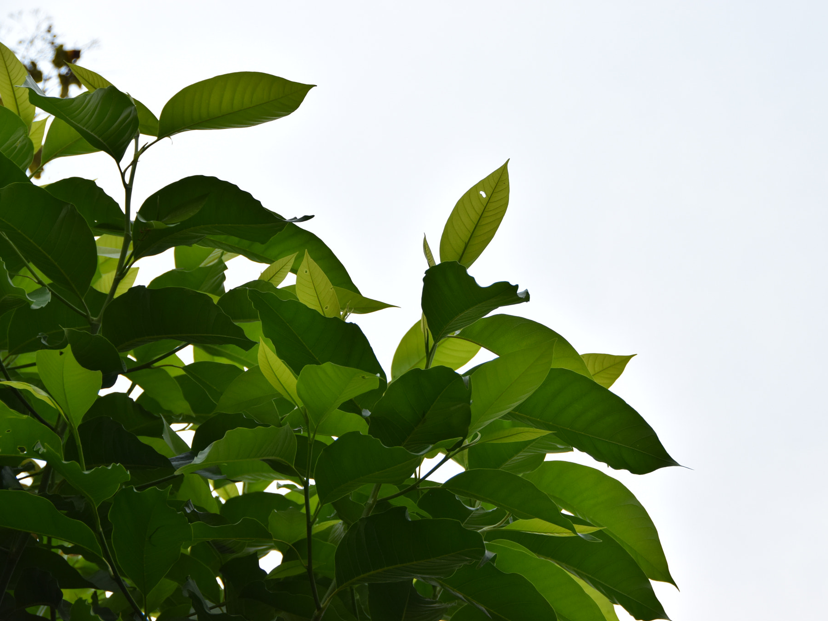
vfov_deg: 12.1
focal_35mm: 123
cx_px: 455
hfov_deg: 16.1
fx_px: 2931
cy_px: 309
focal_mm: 75
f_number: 8
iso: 360
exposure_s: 1/2000
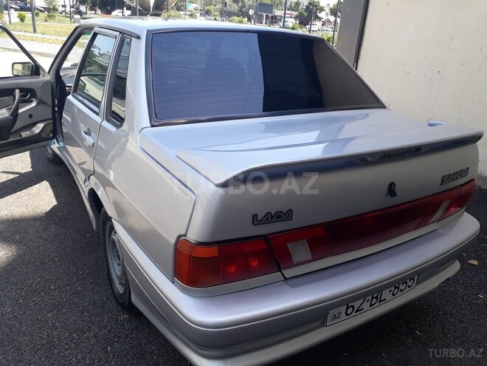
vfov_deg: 51.4
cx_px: 244
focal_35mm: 27
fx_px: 380
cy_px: 183
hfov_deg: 65.3
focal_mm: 3.6
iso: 40
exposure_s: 1/422
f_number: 1.9
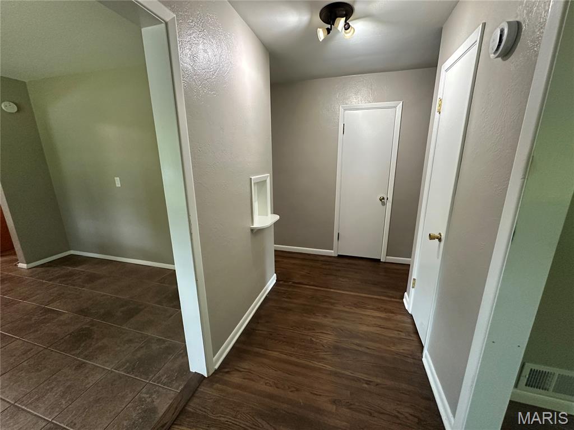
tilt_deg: -14.2
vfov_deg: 85.7
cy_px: 215
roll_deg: -0.1
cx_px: 287
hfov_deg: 102.1
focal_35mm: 14
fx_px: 232
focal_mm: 2.22
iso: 320
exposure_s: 1/60
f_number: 2.2
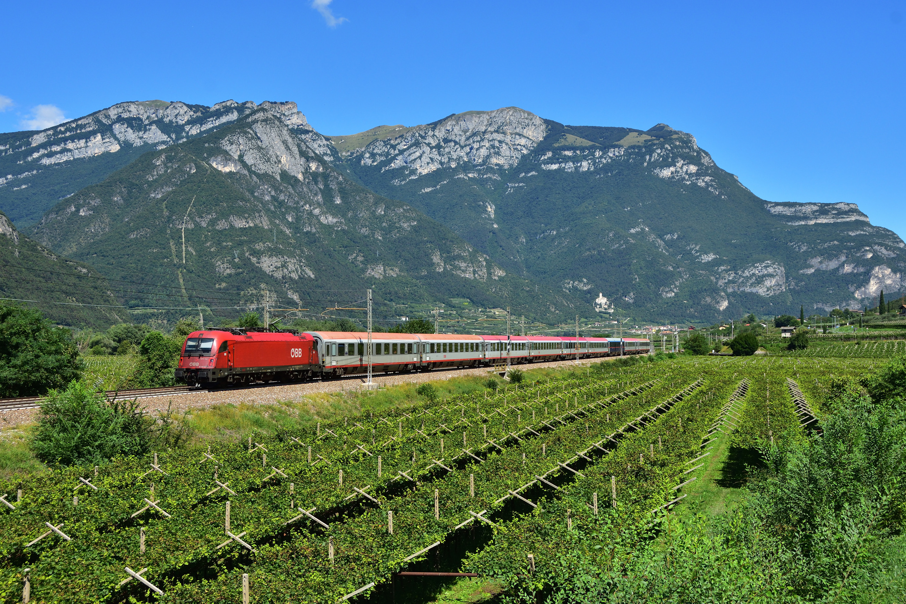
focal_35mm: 44
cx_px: 453
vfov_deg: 30.8
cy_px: 302
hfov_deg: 45.0
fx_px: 1095
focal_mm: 29
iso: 250
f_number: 7.1
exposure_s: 1/800
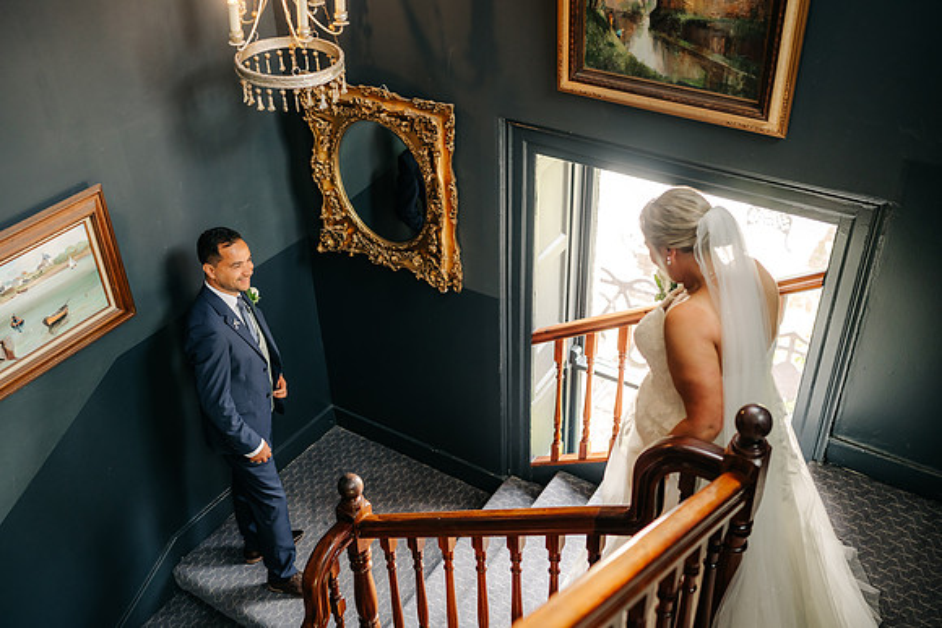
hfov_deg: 52.5
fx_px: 956
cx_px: 471
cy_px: 314
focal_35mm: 37
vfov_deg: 36.4
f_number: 2
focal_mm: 35
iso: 400
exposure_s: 1/250
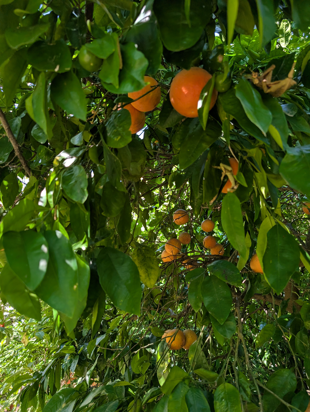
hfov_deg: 56.9
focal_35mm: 24
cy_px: 206
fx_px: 286
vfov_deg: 71.5
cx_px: 155
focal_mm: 6.9
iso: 87
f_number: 1.68
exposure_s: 1/203
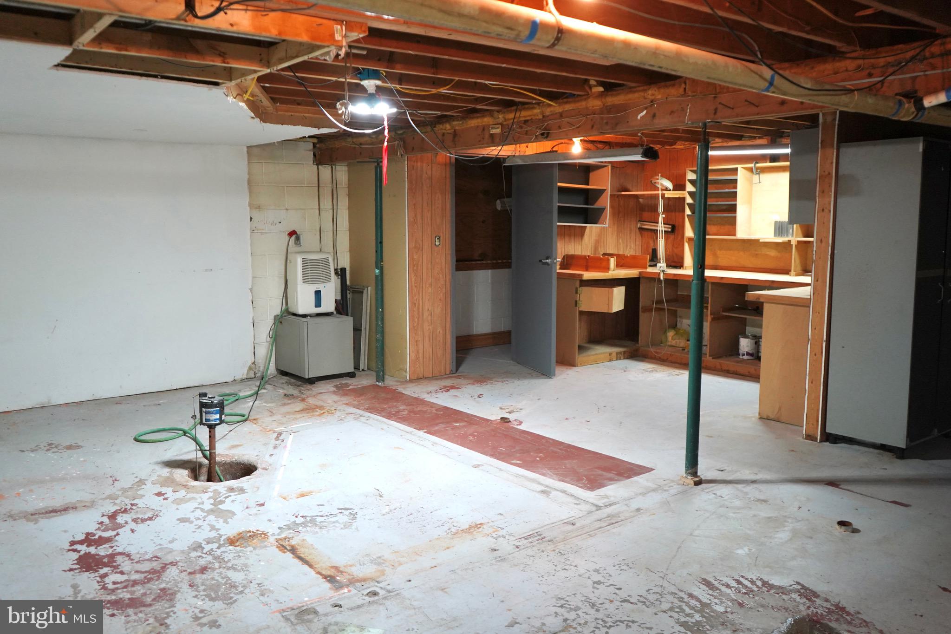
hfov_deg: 63.7
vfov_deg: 45.0
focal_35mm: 29
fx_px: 766
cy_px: 317
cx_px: 476
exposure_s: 1/160
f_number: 3.5
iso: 2500
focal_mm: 29
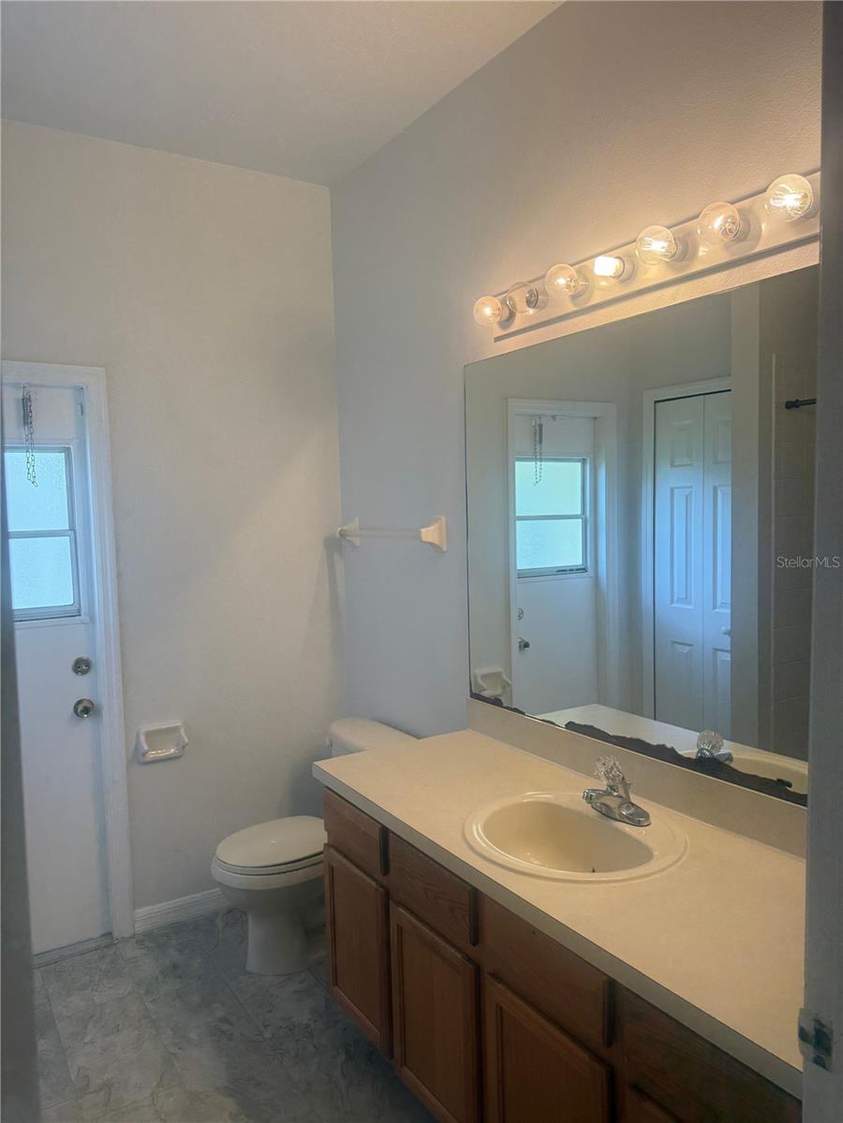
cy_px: 562
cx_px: 422
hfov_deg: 56.8
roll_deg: +1.0
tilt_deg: -2.9
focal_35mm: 24
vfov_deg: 71.6
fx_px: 779
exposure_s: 1/237
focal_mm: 6.76
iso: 100
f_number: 1.78
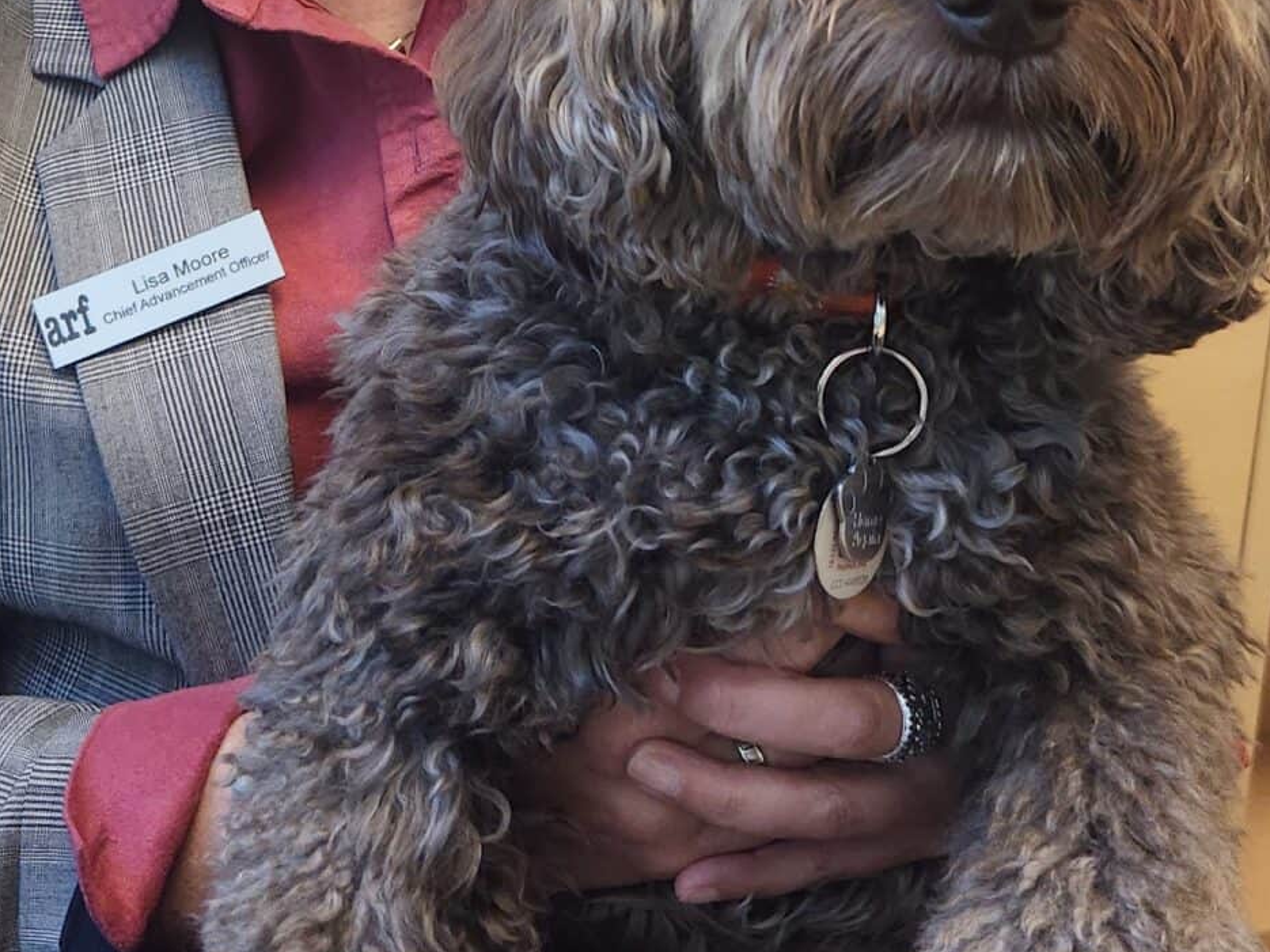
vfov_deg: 22.2
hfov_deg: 30.7
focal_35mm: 63
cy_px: -57
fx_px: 2311
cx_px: 513
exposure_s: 1/120
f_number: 1.8
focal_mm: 5.4
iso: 200
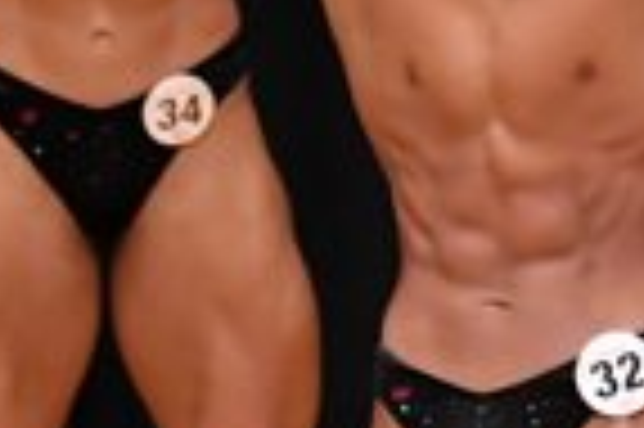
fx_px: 24658
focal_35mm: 1380
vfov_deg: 1.0
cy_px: 360
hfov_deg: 1.5
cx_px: -403
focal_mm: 170
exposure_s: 1/400
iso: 4000
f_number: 5.6
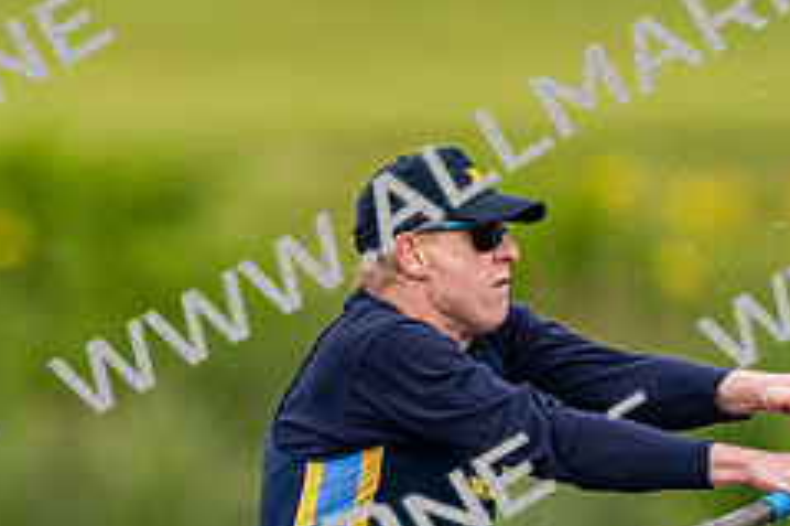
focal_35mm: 2182
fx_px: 47848
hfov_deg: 0.9
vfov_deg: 0.6
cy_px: 423
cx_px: 456
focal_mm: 600
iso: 900
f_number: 4
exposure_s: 1/2500
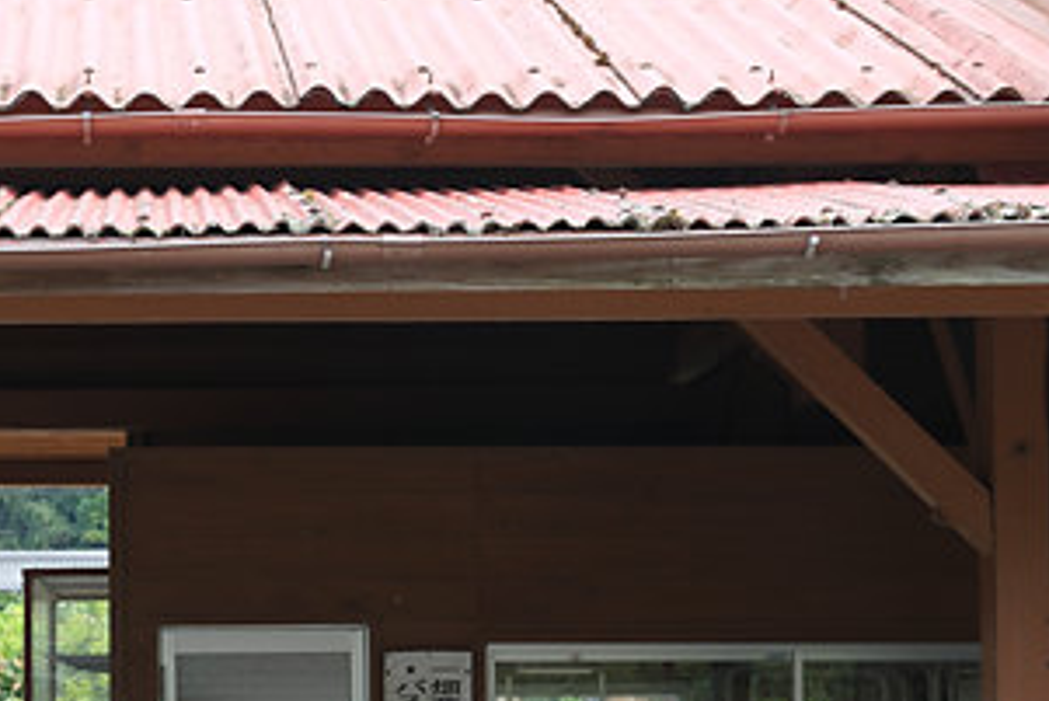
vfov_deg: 14.0
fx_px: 2828
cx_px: 188
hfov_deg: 20.7
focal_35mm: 97
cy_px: 614
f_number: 6.4
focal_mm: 25.6
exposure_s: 1/160
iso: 250
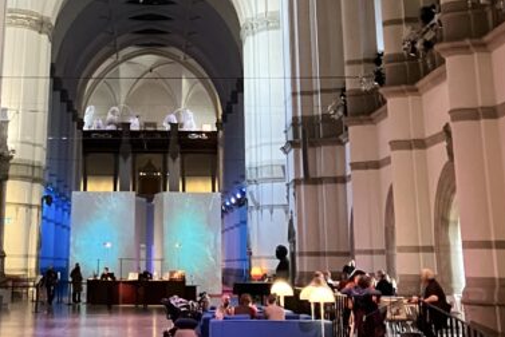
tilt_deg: +23.0
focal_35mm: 79
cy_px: -194
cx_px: 161
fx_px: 1109
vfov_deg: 15.7
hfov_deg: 25.5
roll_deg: -1.5
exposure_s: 1/30
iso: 500
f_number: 1.8
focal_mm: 3.99
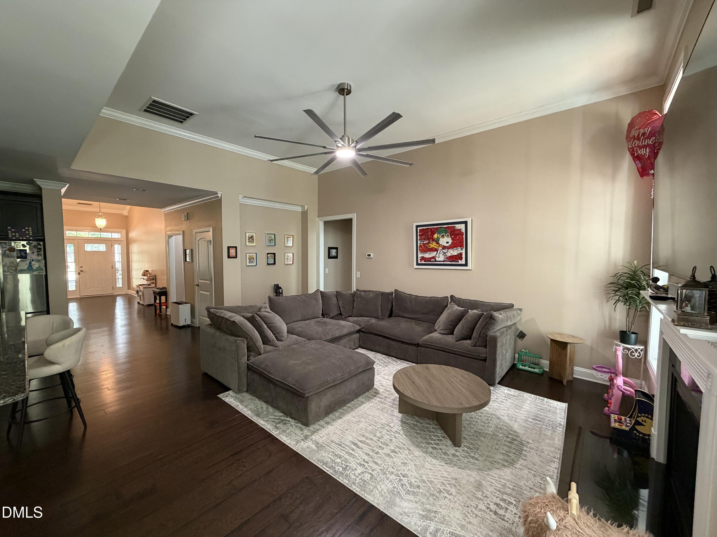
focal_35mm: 14
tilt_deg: -3.2
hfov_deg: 102.1
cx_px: 358
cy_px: 268
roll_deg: +0.4
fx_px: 290
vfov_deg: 85.7
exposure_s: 1/60
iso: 500
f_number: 2.2
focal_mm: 2.22
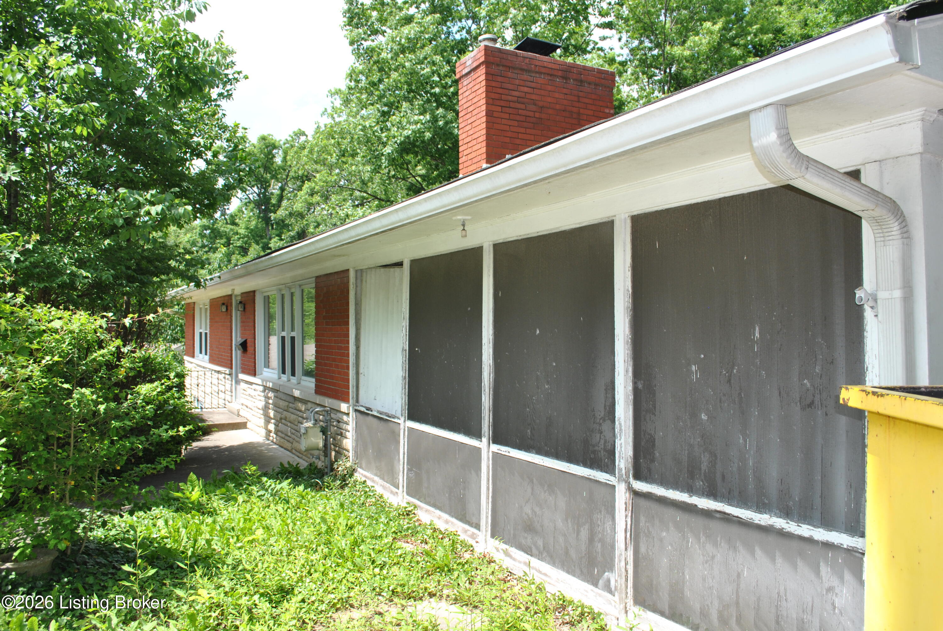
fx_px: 708
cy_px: 316
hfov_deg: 67.3
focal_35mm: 27
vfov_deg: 48.0
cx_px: 472
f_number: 5.6
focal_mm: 18
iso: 100
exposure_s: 1/200
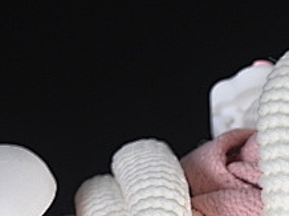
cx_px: 555
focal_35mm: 358
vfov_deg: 4.1
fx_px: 2986
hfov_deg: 5.4
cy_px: 472
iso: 160
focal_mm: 50
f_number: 7.1
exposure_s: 1/80
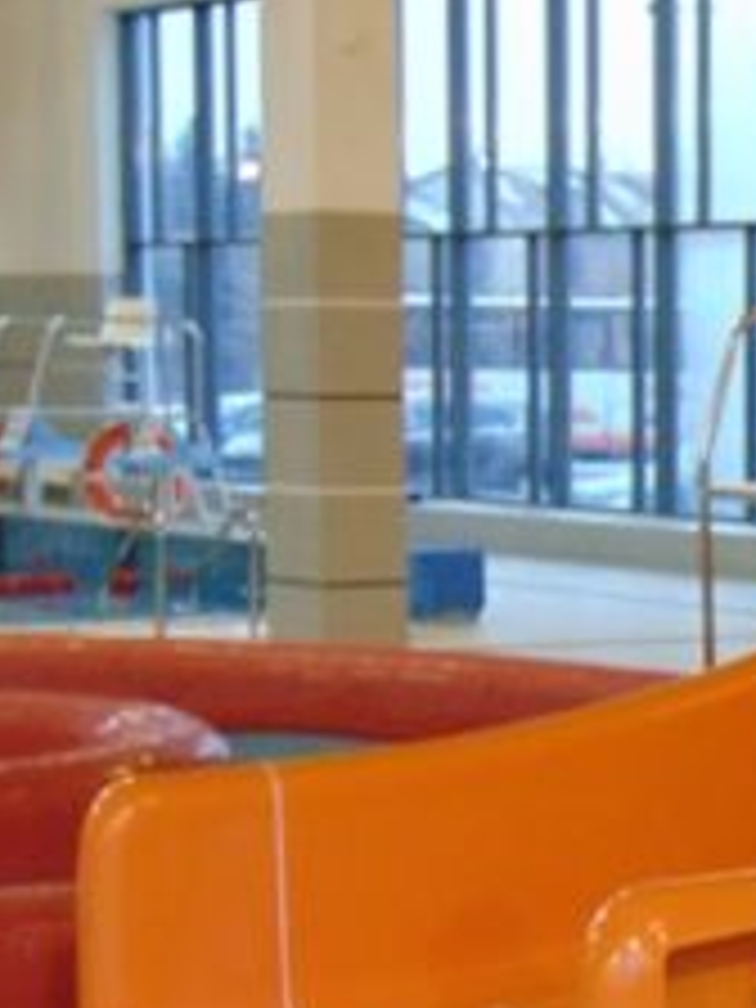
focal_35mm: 120
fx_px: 3494
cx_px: 1184
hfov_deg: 11.7
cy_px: 783
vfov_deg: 16.3
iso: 500
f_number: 3.3
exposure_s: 1/60
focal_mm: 7.6
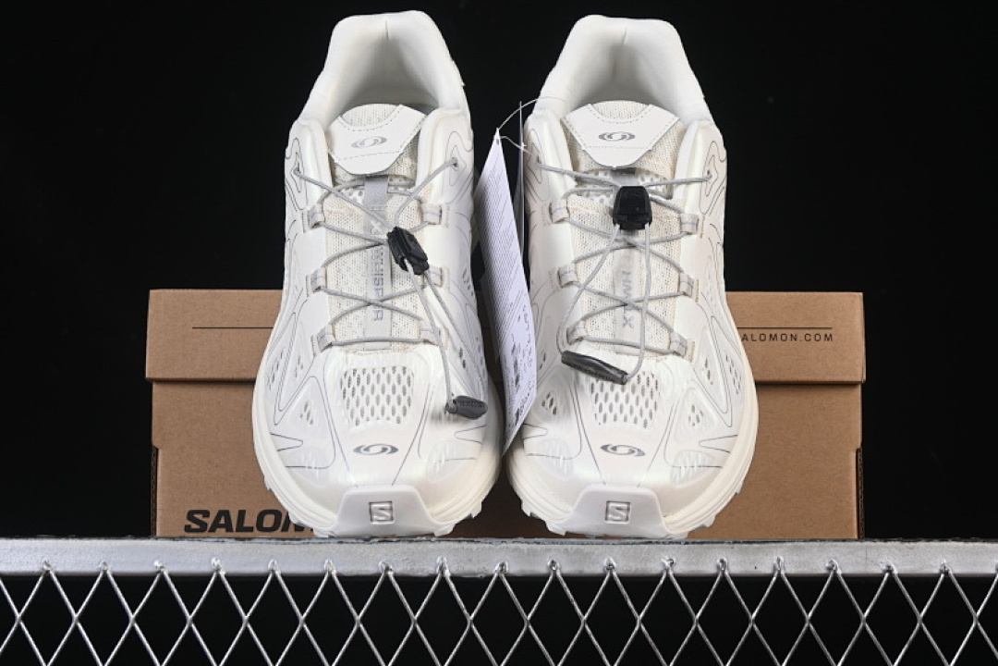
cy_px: 333
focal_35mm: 75
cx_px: 499
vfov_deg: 18.2
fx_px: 2079
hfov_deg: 27.0
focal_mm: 50
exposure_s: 1/80
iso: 160
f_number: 8
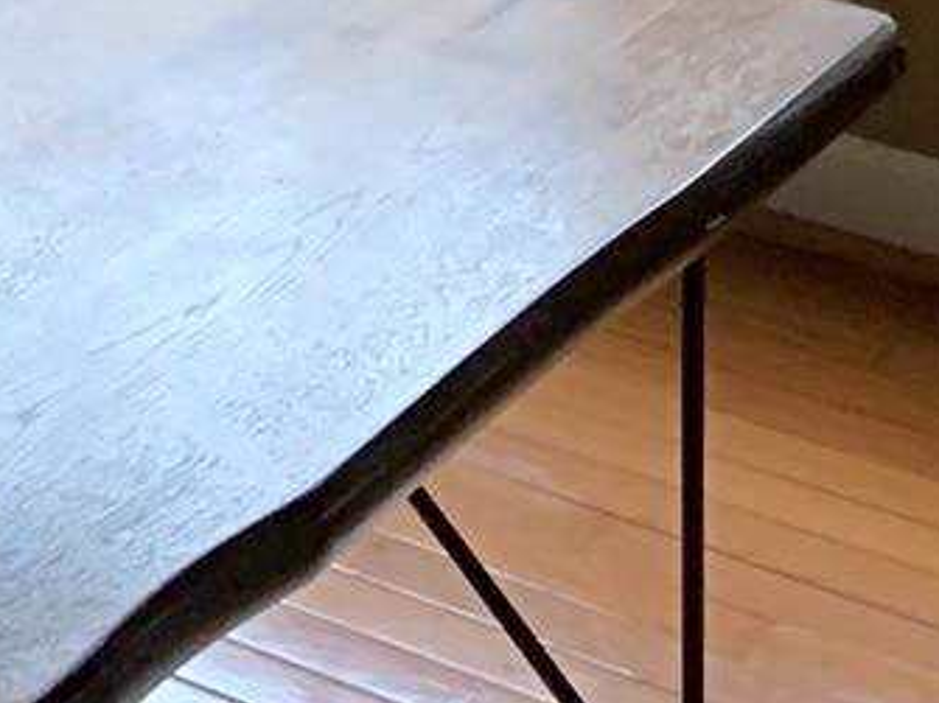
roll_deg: +1.5
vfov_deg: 8.1
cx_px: -1062
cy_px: -1311
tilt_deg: -9.8
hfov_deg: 11.1
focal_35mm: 159
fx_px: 4312
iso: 200
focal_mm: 4.25
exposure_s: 1/60
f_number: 1.8
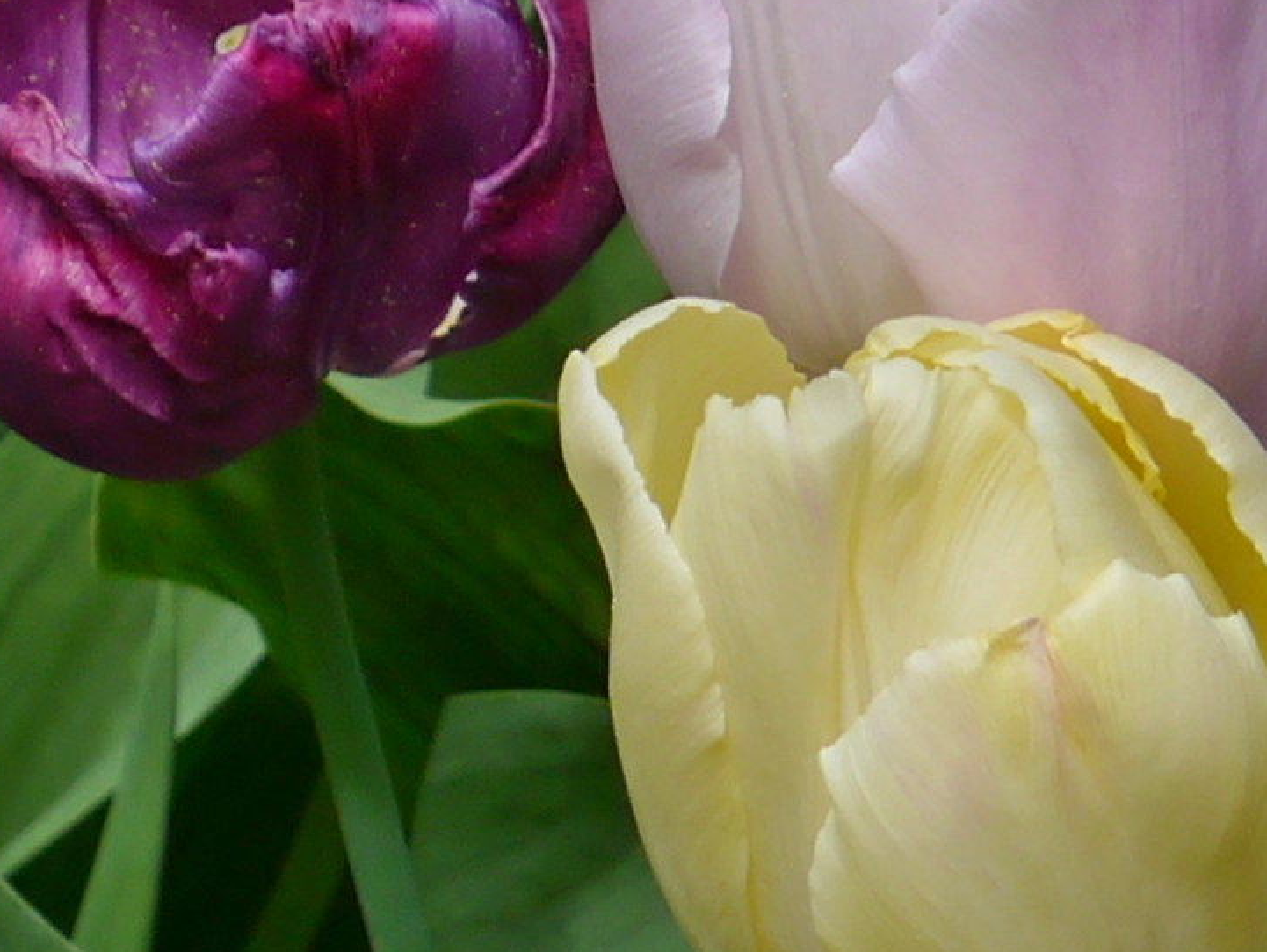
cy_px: -270
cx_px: 188
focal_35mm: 573
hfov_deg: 3.5
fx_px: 20990
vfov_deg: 2.6
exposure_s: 1/500
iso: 160
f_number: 6.3
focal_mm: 45
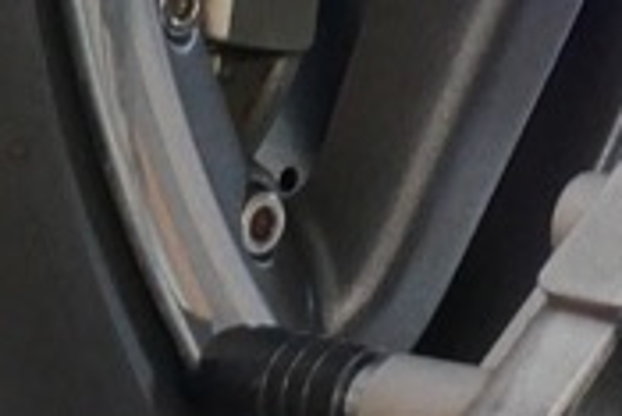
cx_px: 1205
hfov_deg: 9.3
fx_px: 3597
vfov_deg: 6.5
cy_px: -332
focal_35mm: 208
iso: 400
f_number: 2.9
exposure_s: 1/60
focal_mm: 9.46
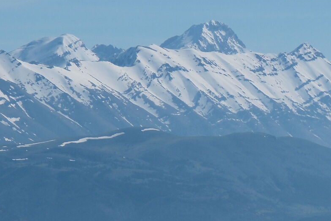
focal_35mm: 321
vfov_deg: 4.3
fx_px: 2951
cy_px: 110
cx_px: 210
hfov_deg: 6.4
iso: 800
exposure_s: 1/3800
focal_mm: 70
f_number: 9
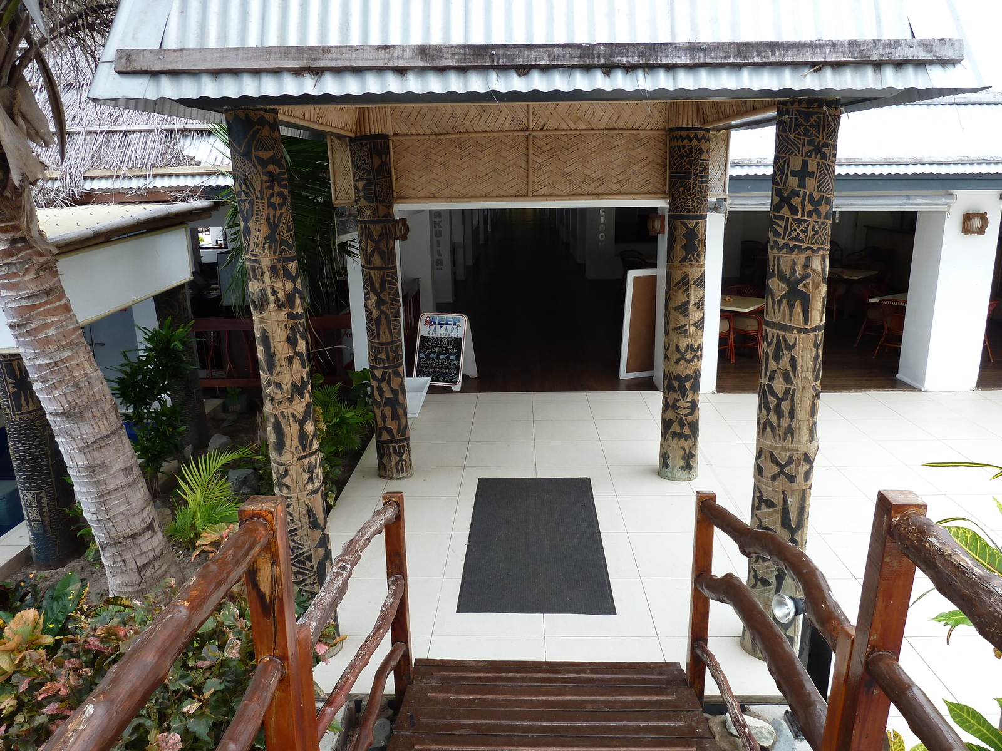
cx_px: 501
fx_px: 724
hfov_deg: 69.4
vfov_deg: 54.9
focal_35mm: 25
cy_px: 376
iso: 80
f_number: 4
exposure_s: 1/125
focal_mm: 4.1
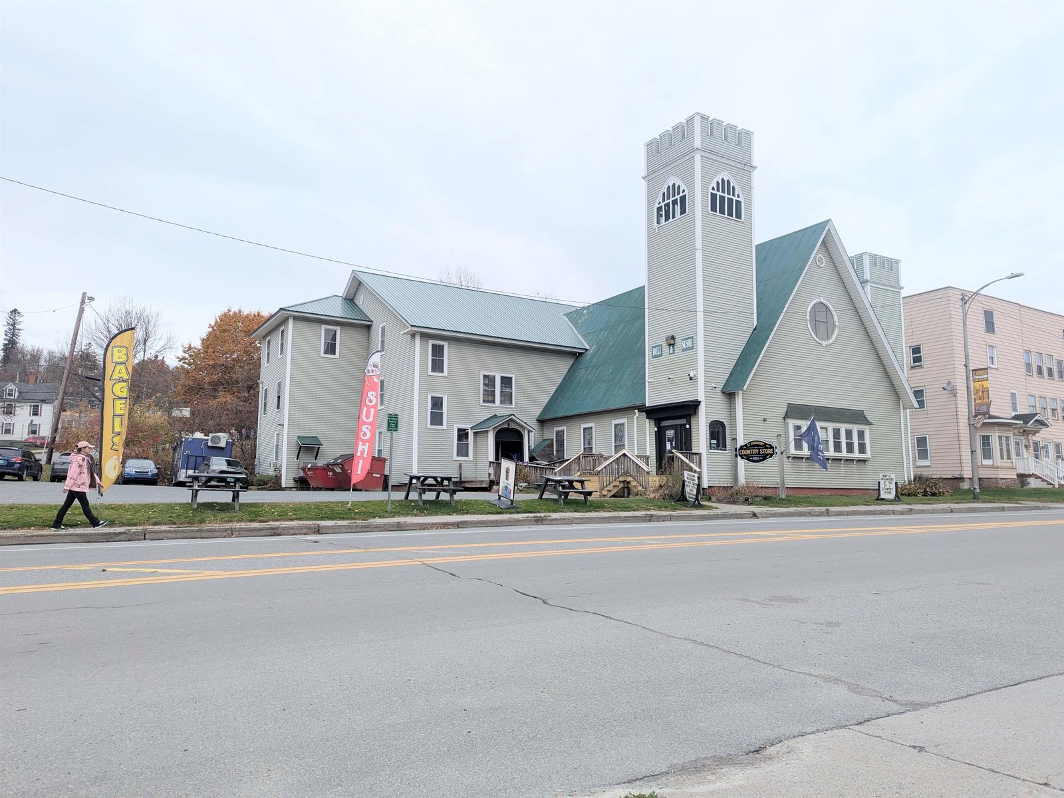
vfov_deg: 56.8
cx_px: 532
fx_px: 738
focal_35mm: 24
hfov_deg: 71.6
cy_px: 399
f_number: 1.85
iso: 46
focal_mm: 6.81
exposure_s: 1/1414
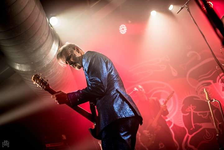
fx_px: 218
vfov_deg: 37.9
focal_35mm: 35
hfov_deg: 54.4
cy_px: 75
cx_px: 112
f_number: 1.4
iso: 320
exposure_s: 1/320
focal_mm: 35
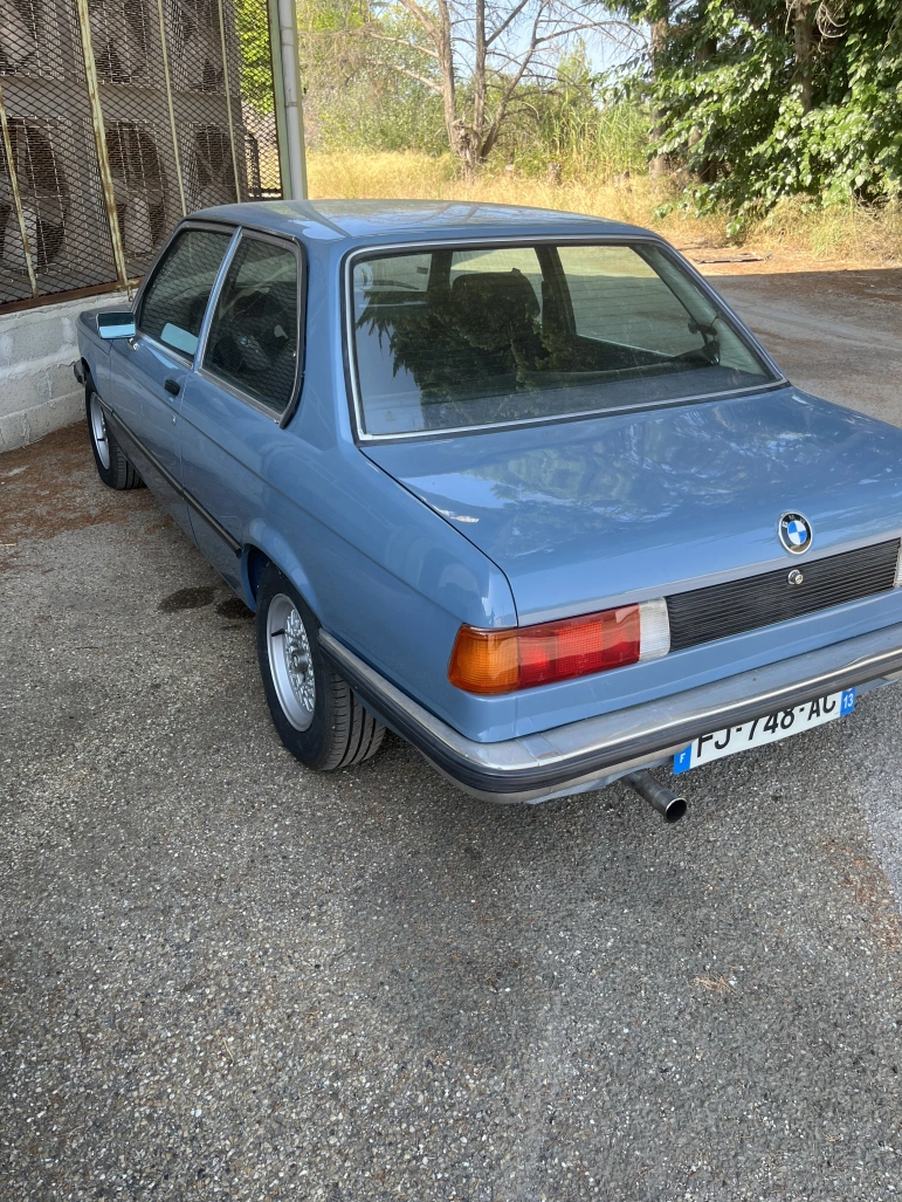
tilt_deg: -23.9
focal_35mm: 27
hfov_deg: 51.4
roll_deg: +0.8
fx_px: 937
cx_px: 452
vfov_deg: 65.3
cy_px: 579
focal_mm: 5.1
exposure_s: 1/457
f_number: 1.6
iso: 50
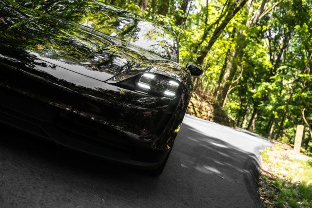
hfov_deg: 44.5
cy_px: 104
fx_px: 381
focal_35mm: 44
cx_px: 156
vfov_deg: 30.5
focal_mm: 44
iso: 640
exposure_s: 1/800
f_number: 4.5
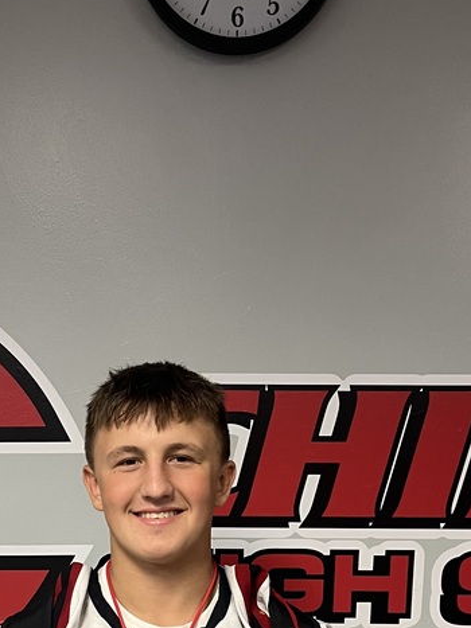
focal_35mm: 57
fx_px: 1035
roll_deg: +1.1
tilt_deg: -10.5
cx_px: 171
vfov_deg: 30.5
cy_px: 679
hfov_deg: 25.6
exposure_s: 1/60
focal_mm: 5.1
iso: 160
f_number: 1.6
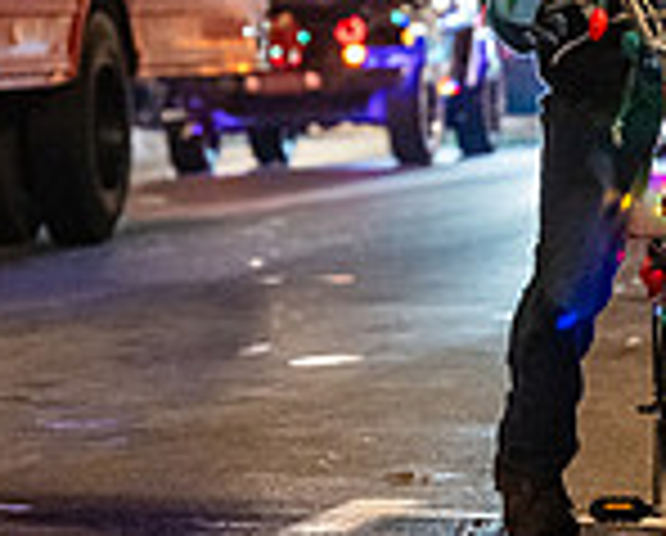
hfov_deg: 7.5
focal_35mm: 257
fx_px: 5076
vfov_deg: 6.0
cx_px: 378
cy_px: -133
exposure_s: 1/160
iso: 8000
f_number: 2.8
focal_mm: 70
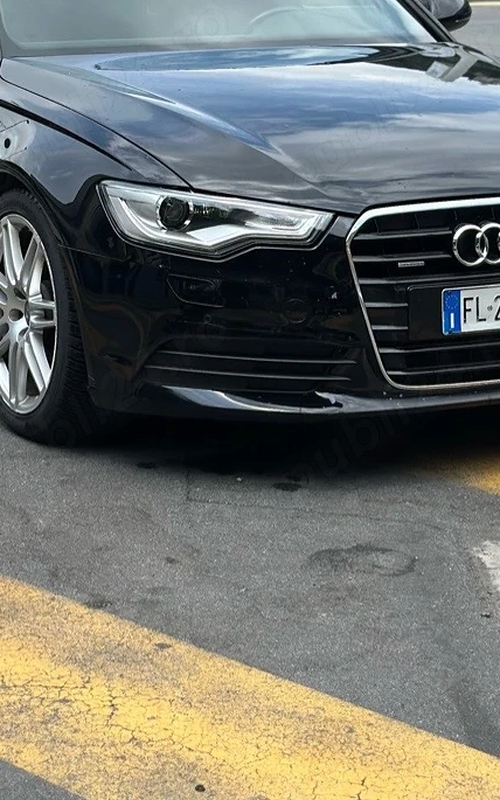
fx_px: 2159
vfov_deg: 20.7
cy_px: 148
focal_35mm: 99
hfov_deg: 13.2
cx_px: 180
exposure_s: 1/2732
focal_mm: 6.86
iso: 80
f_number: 1.78
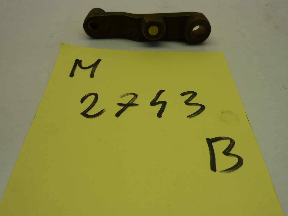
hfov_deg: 65.3
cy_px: 105
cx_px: 154
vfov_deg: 51.3
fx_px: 225
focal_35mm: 27
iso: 80
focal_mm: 4.1
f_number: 3.3
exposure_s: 1/100
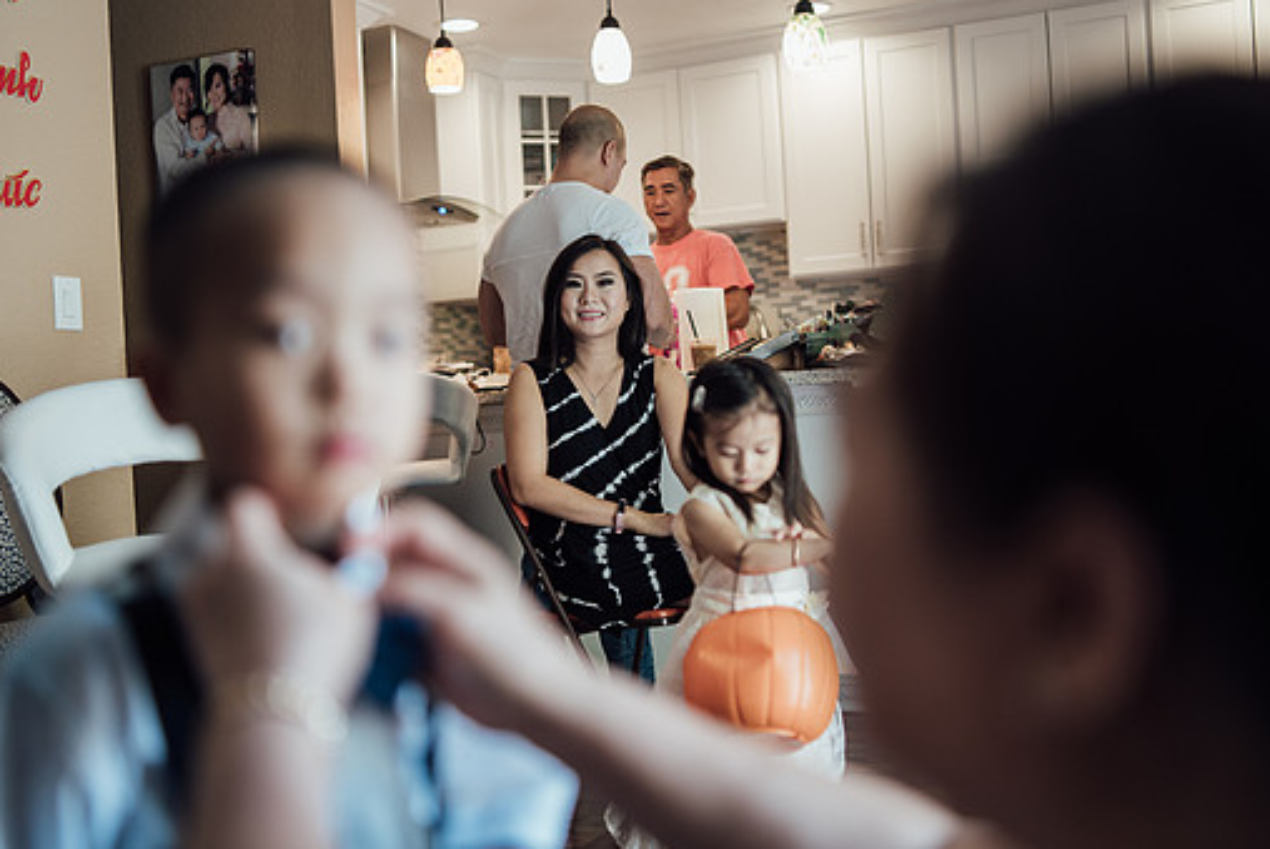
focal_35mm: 40
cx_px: 641
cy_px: 442
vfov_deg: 33.5
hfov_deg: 48.4
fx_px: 1412
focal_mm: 35
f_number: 1.4
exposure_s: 1/320
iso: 640
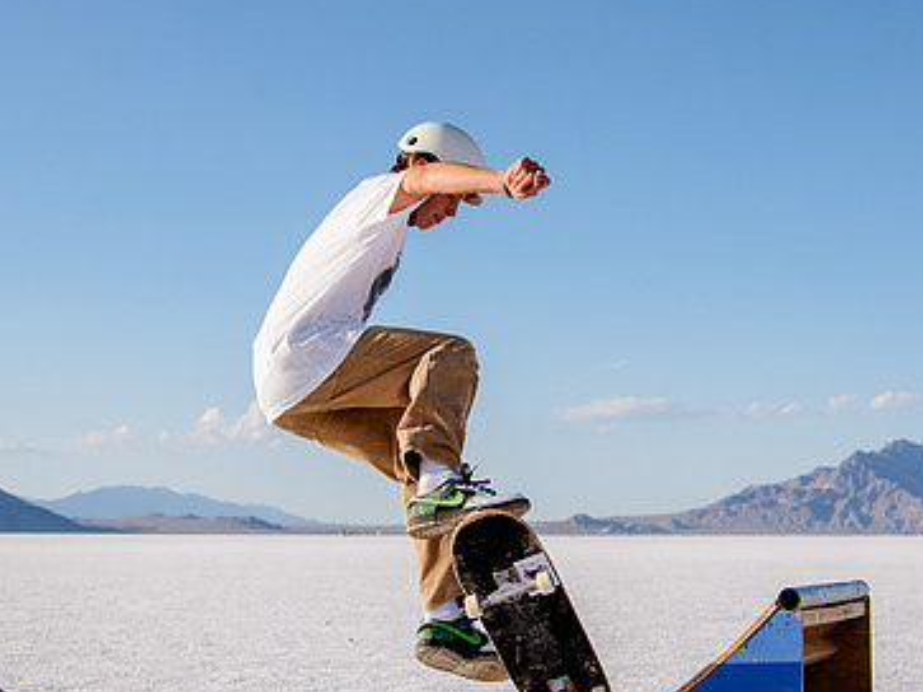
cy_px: 308
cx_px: 457
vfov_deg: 20.7
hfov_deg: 27.4
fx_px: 1893
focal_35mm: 71
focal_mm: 34
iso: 200
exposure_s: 1/4000
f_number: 4
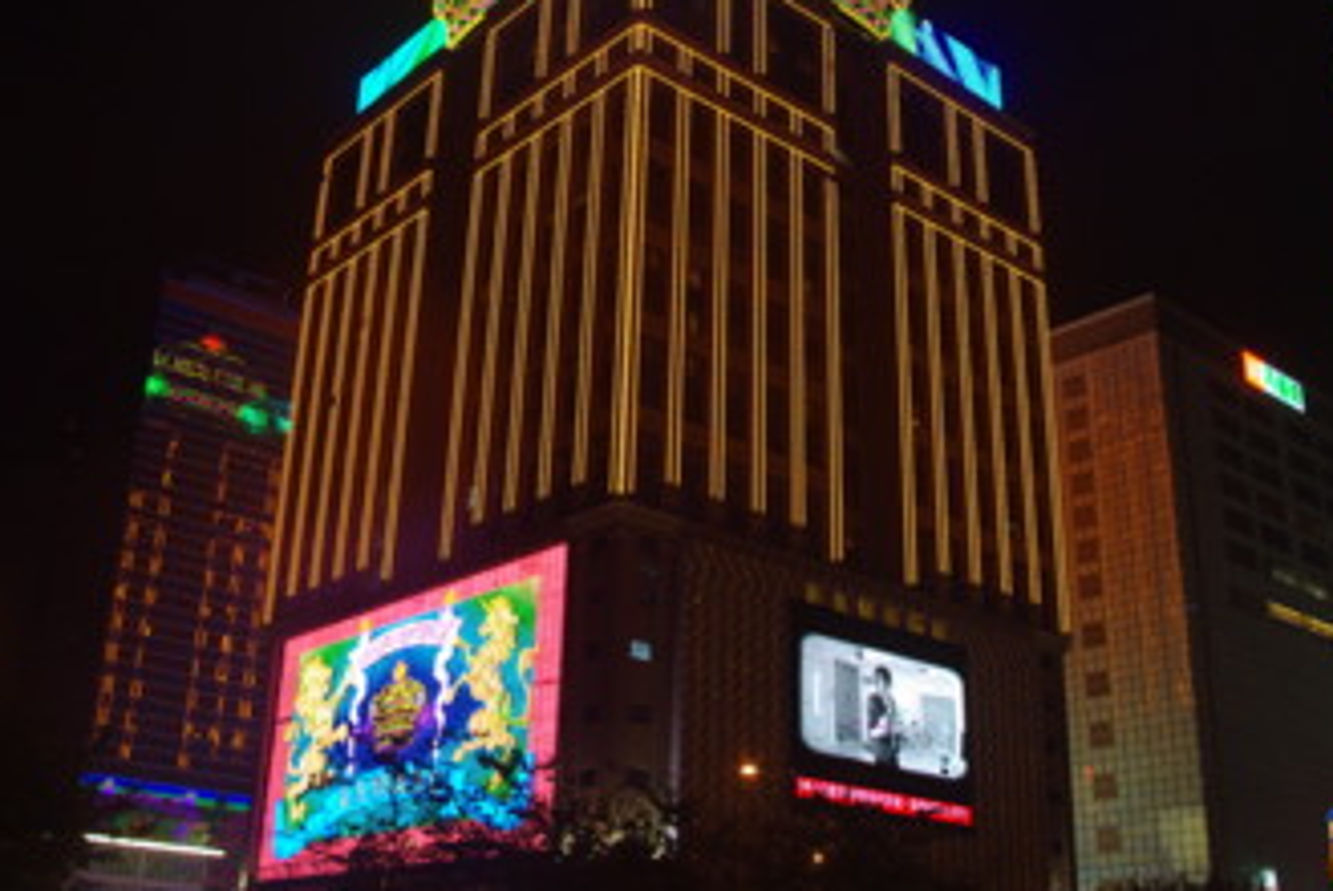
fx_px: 1519
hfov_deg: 47.4
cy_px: 403
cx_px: 677
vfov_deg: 32.7
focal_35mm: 41
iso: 400
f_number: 4.5
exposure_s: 1/15
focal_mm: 20
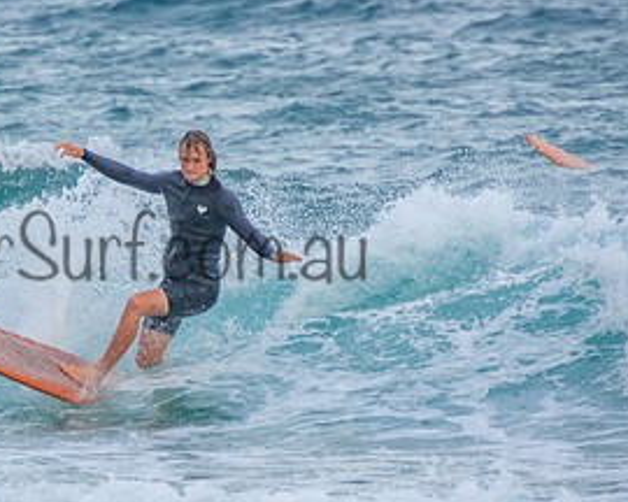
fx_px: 23010
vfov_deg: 1.3
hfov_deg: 1.6
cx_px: 121
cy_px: 227
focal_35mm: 1238
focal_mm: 400
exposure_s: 1/1600
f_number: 5.6
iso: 720
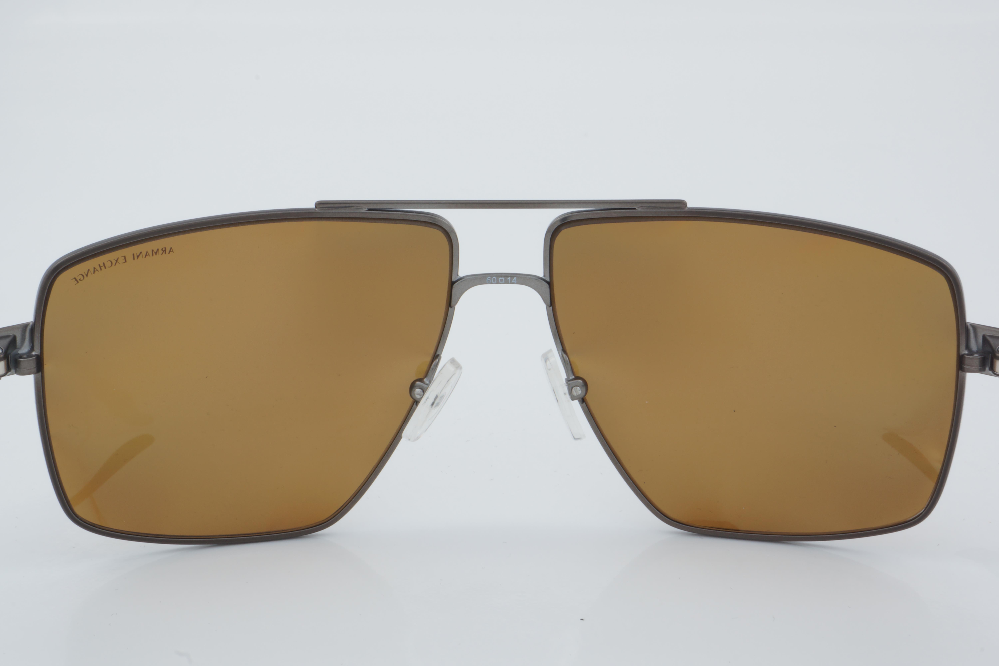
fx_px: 1873
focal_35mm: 68
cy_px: 333
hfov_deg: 29.9
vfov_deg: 20.2
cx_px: 500
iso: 100
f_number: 32
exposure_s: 1/4
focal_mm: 45
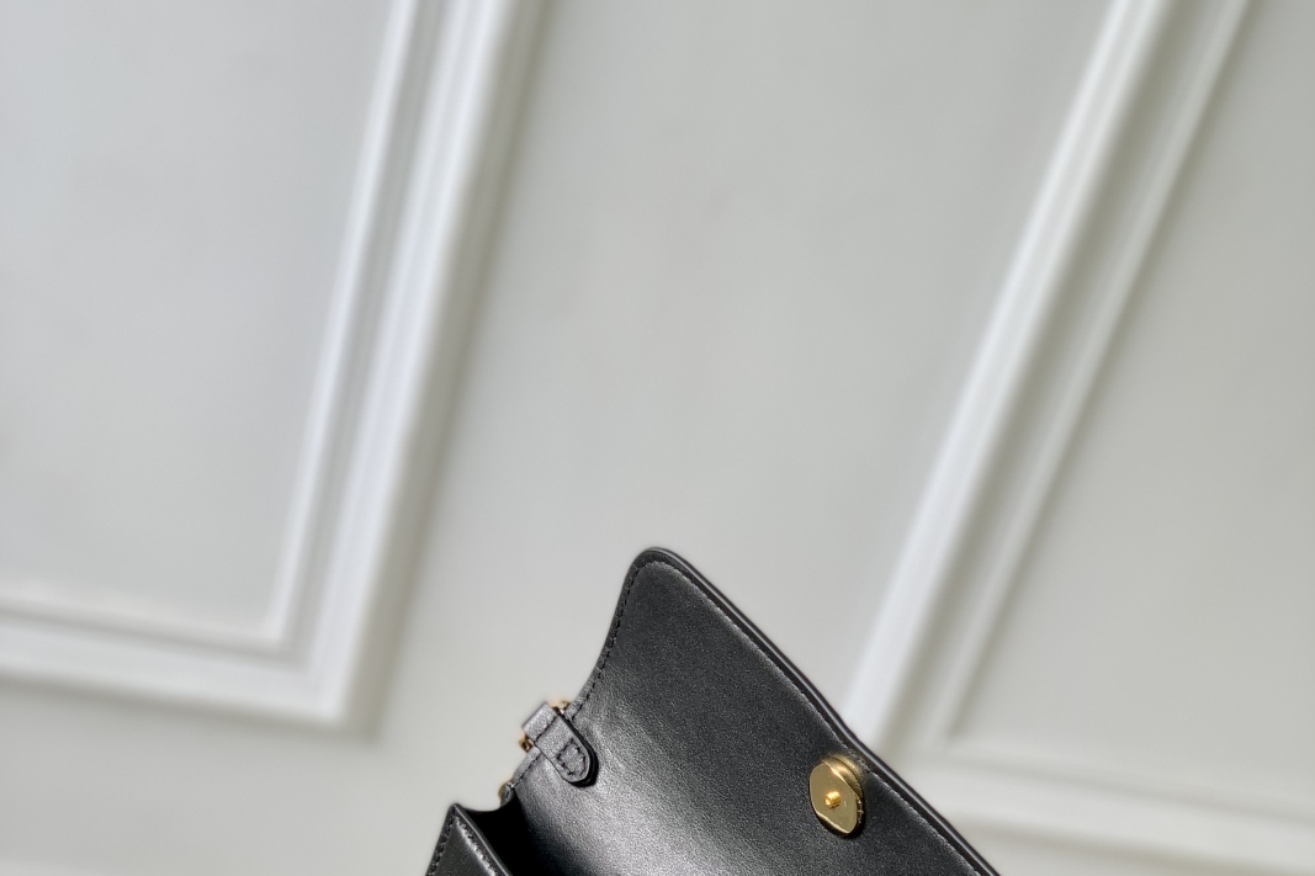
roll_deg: -18.7
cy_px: 885
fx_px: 2666
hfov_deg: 27.7
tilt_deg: -38.8
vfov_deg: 18.2
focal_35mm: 73
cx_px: 661
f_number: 2.4
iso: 25
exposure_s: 1/122
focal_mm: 6
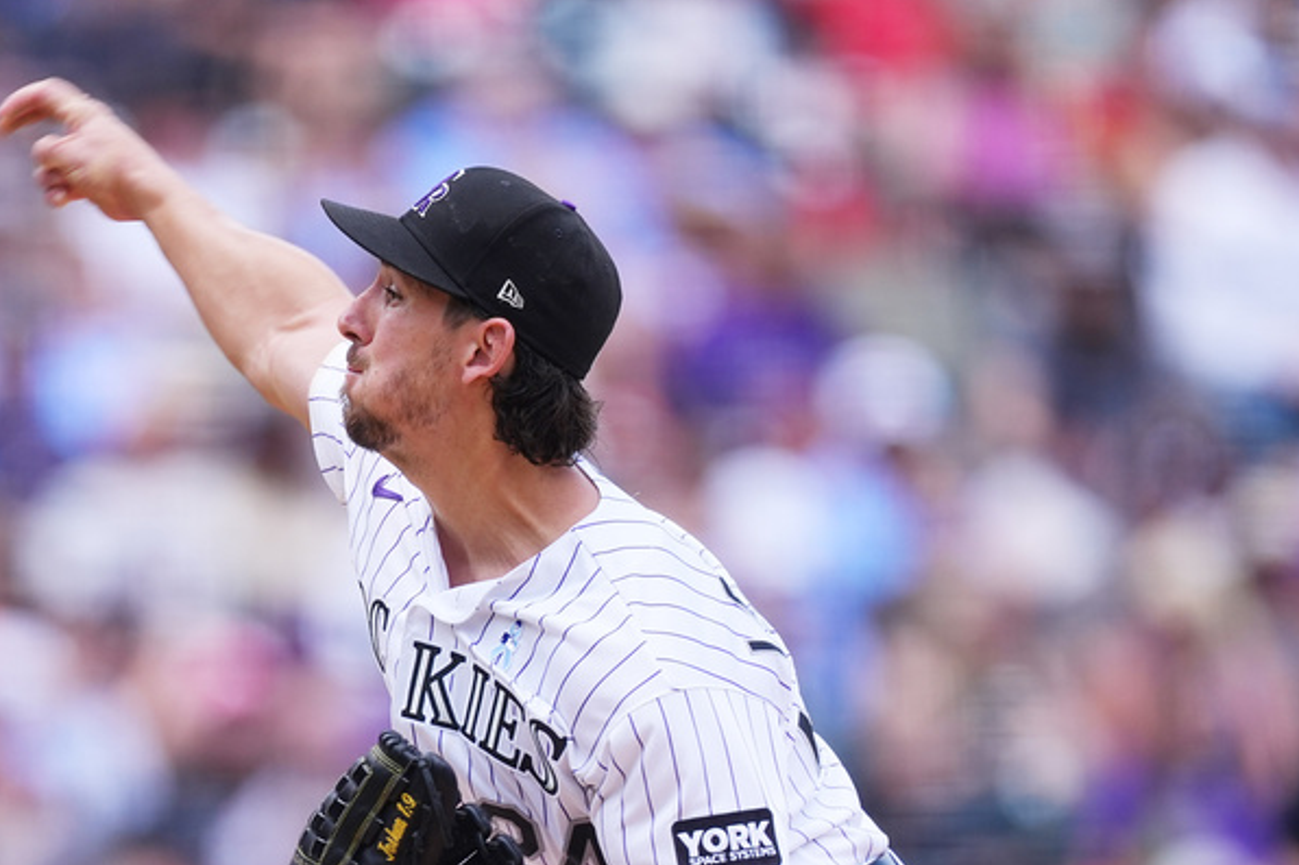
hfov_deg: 2.0
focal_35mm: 1031
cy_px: 571
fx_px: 37189
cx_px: 556
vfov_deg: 1.3
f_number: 4
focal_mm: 600
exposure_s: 1/1600
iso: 400
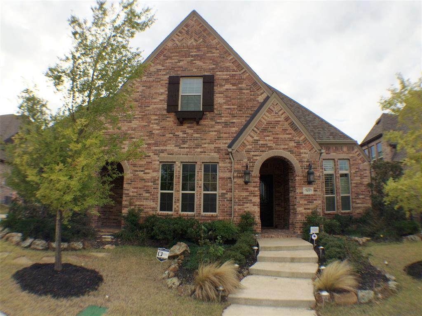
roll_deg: -0.4
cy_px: 158
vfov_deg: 48.2
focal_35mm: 29
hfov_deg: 61.7
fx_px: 354
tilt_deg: +11.4
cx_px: 211
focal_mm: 4.15
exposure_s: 1/1244
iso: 32
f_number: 2.2
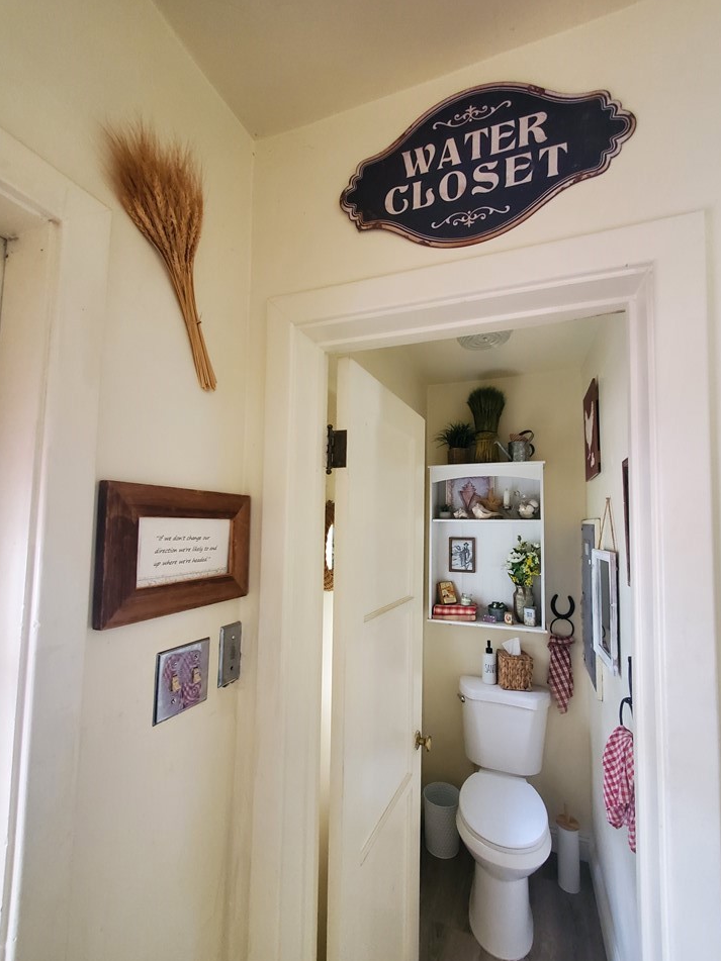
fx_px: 389
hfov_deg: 85.7
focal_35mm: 14
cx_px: 363
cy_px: 490
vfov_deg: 102.1
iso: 500
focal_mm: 1.8
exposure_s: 1/30
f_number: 2.2
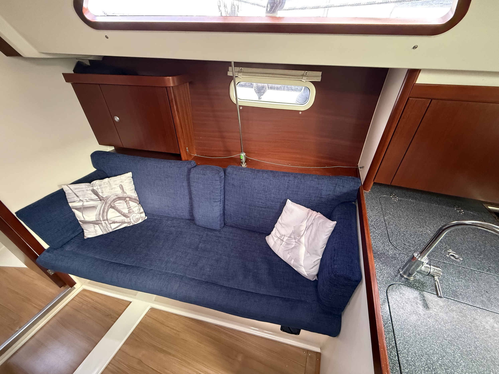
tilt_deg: -33.7
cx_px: 250
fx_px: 202
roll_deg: -0.3
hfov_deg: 102.1
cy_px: 187
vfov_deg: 85.7
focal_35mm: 14
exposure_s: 1/60
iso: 640
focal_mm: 2.22
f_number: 2.2
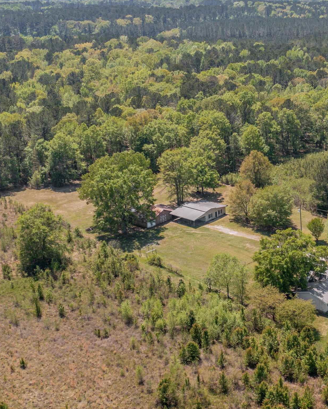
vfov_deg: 36.0
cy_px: 203
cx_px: 259
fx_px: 631
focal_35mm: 52
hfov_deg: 28.6
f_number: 3.5
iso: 100
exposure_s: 1/500
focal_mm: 10.26
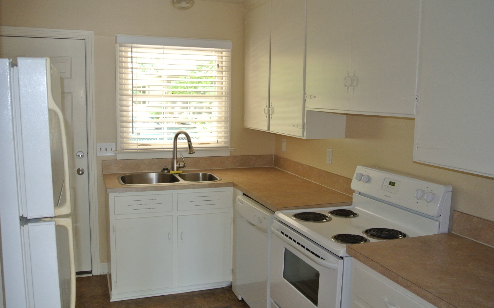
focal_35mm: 32
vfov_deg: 39.4
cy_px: 158
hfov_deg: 59.7
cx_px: 247
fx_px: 431
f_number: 3.8
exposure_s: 1/60
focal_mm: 11.8
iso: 640
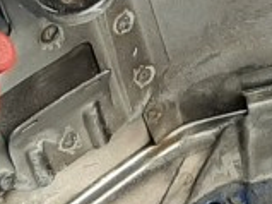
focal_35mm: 196
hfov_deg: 10.1
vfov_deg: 7.1
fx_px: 1539
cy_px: -317
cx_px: 183
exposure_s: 1/50
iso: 80
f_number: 1.7
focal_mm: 3.93
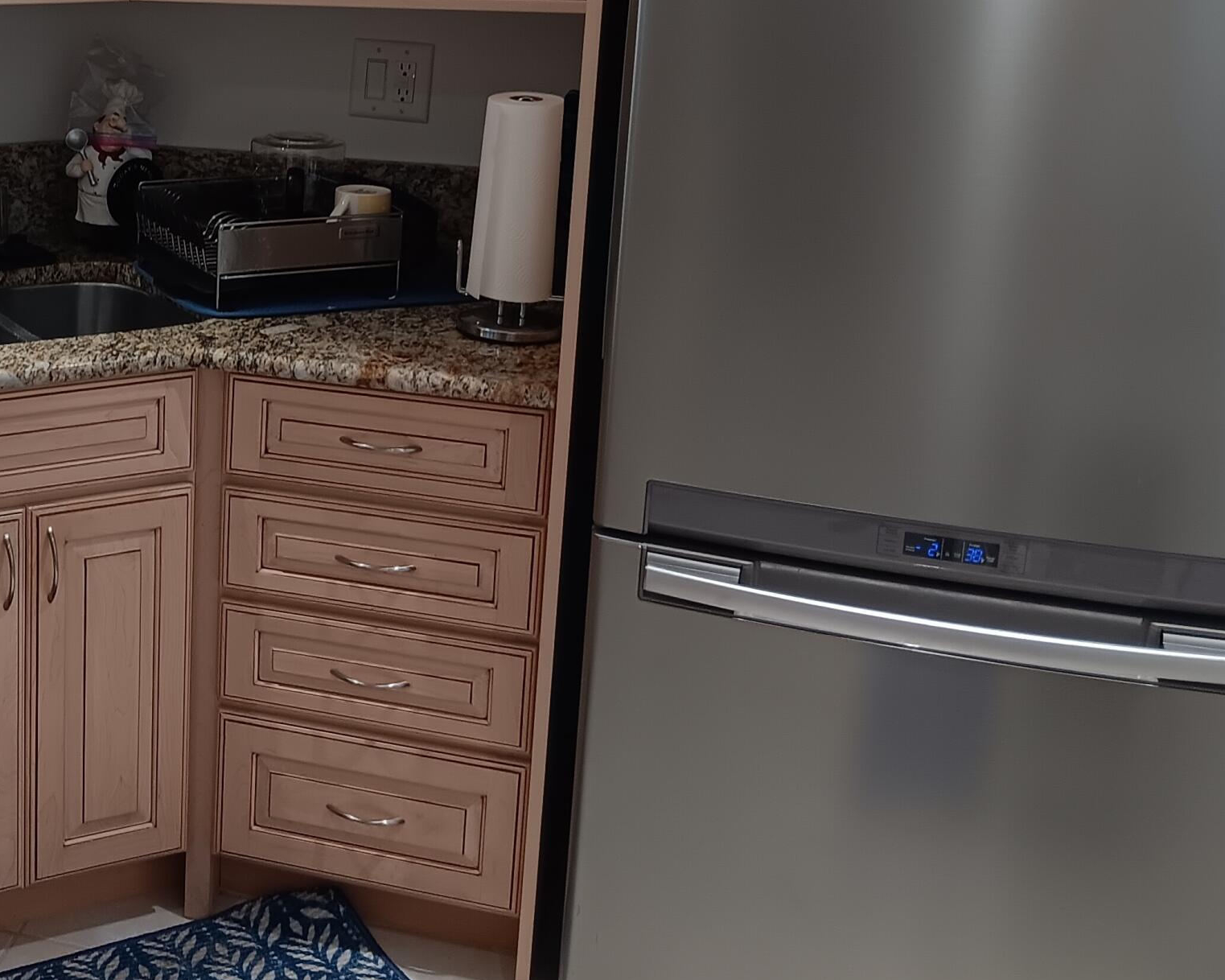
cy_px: 273
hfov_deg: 34.7
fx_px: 1813
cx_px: 72
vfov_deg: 29.9
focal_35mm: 50
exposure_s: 1/25
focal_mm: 3.98
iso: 80
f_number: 1.8
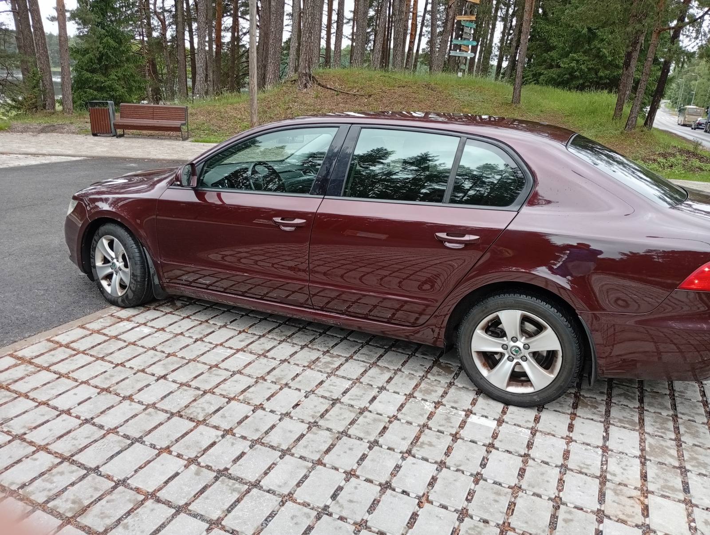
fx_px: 555
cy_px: 268
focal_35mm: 27
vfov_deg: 51.5
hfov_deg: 65.2
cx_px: 355
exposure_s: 1/100
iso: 69
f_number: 1.8
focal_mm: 3.98
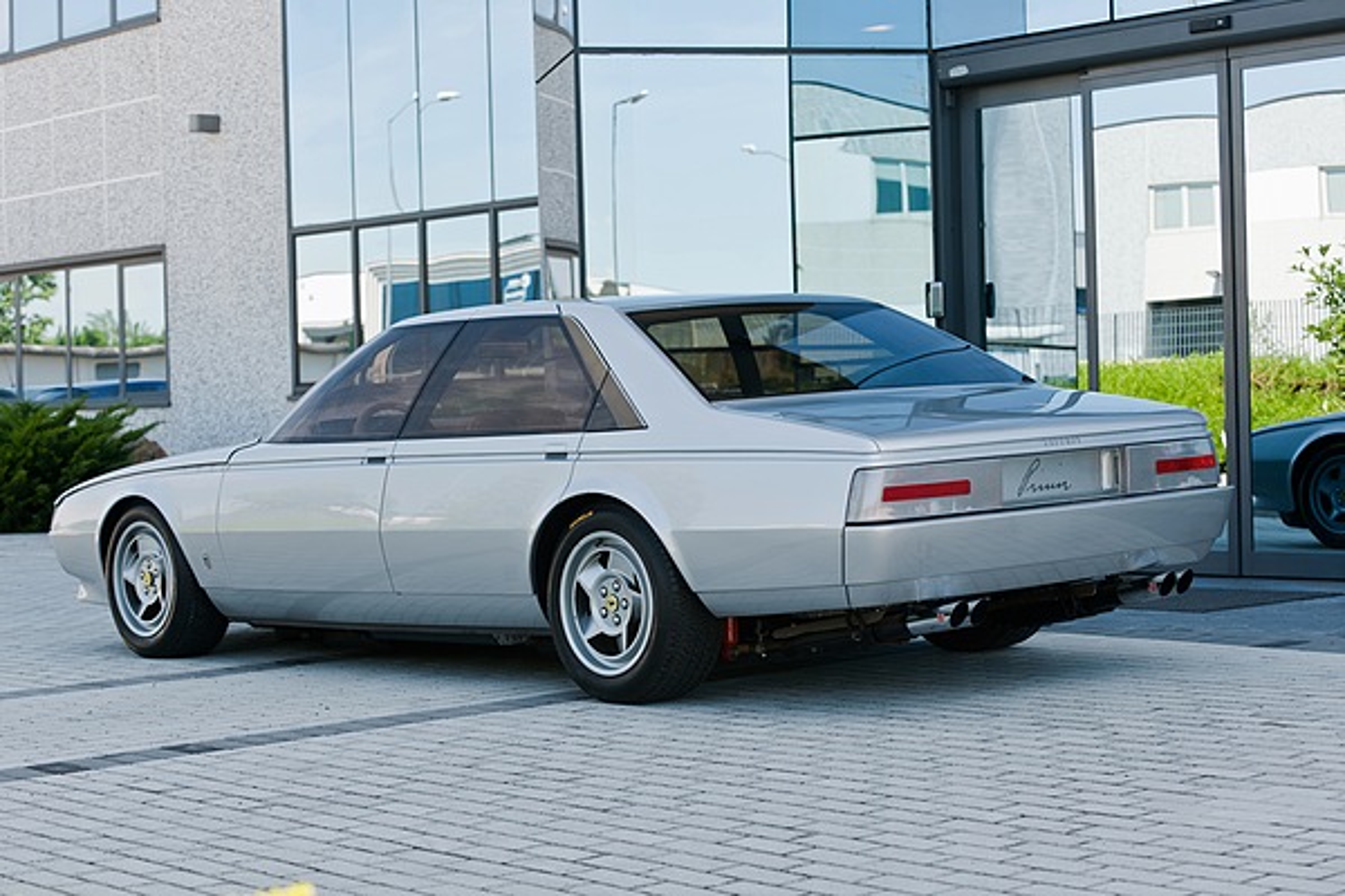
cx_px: 672
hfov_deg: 28.8
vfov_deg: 19.5
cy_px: 448
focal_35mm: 70
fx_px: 2615
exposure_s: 1/200
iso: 200
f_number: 5
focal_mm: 70
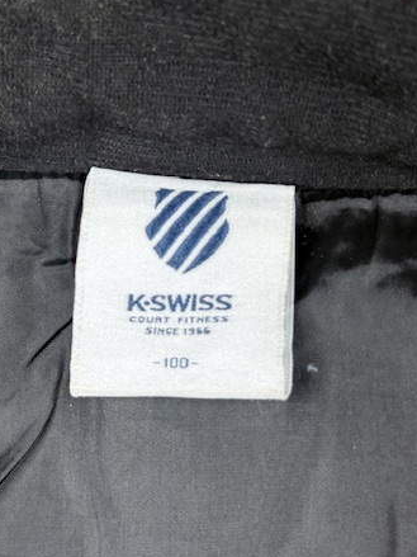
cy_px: 176
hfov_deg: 21.0
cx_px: 198
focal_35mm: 70
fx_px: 1125
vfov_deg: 27.6
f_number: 1.78
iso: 80
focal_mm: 6.76
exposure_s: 1/100
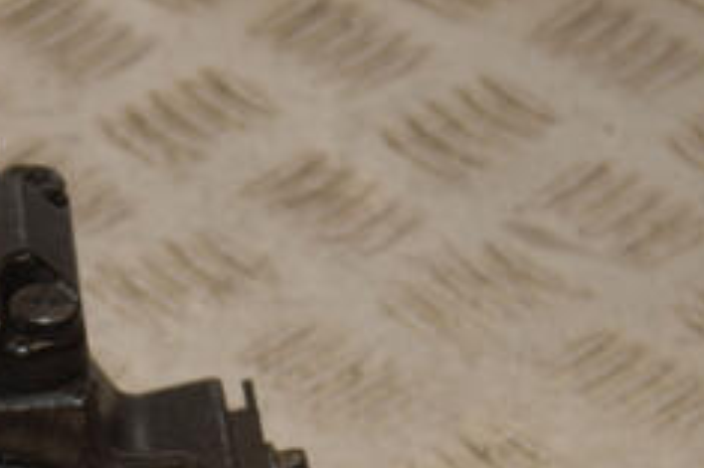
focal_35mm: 252
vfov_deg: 5.4
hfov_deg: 8.2
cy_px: 590
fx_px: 4924
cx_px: 89
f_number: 6.3
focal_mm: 66
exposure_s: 1/200
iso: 800
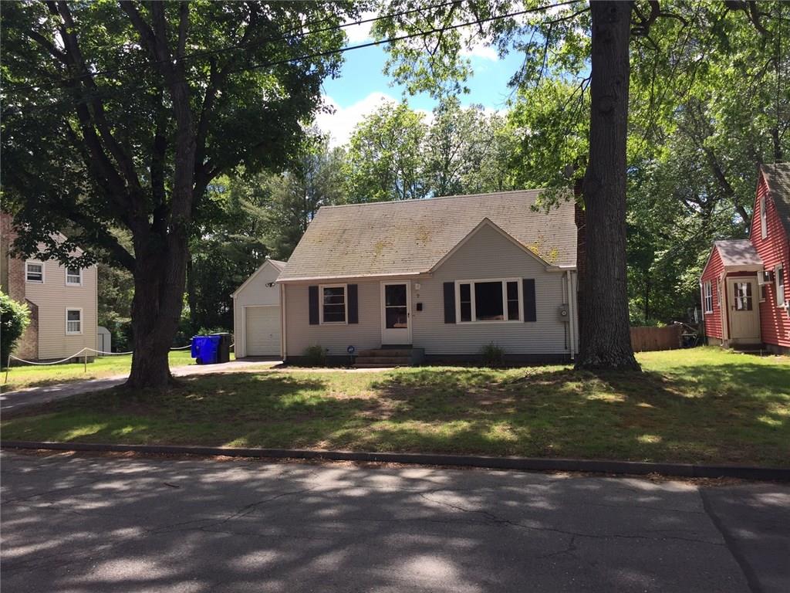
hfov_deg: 61.7
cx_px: 395
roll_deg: +0.7
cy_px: 296
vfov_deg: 48.2
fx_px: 662
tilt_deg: +4.3
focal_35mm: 29
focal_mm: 4.15
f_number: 2.2
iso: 32
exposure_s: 1/706
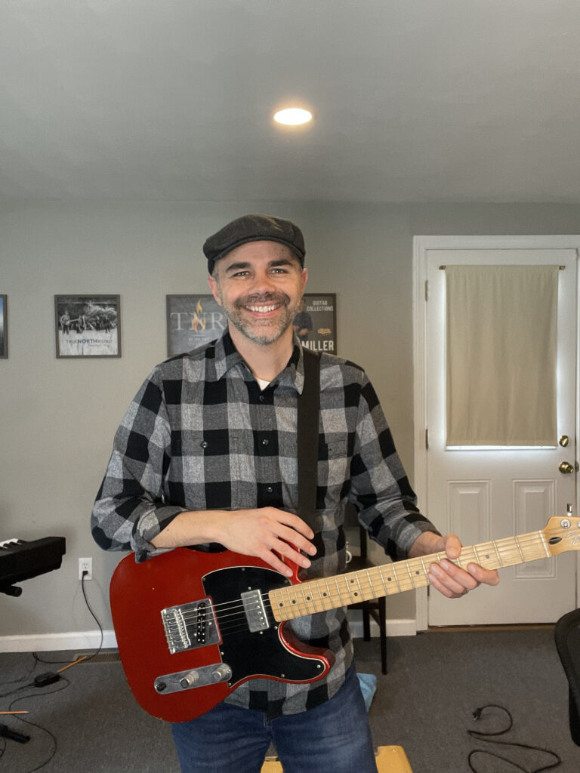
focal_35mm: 30
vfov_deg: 60.0
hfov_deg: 46.8
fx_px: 670
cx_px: 290
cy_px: 386
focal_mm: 2.71
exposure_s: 1/60
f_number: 2.2
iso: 160
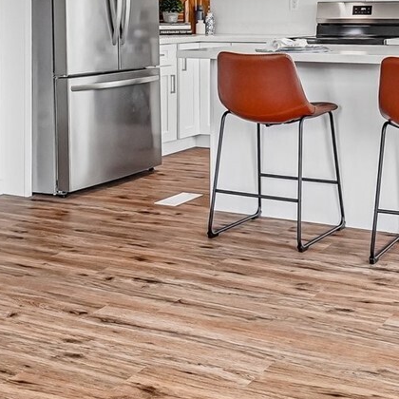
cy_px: 14
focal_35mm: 55
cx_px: 278
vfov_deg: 29.3
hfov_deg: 30.8
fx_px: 717
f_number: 8
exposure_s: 1/50
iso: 1600
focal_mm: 16
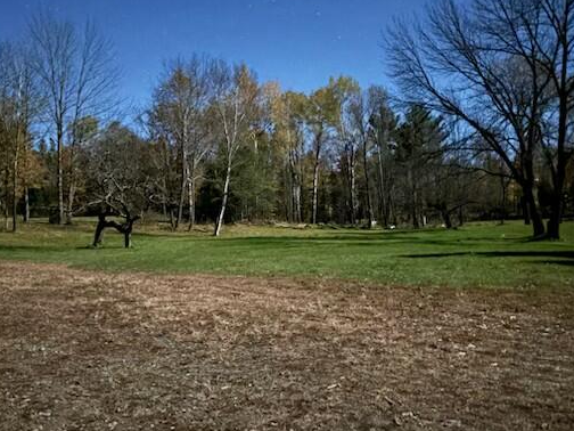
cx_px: 249
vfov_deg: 42.9
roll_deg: +3.1
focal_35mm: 33
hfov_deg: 55.2
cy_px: 205
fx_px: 547
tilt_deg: +3.8
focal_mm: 5.96
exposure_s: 1
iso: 4000
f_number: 1.6
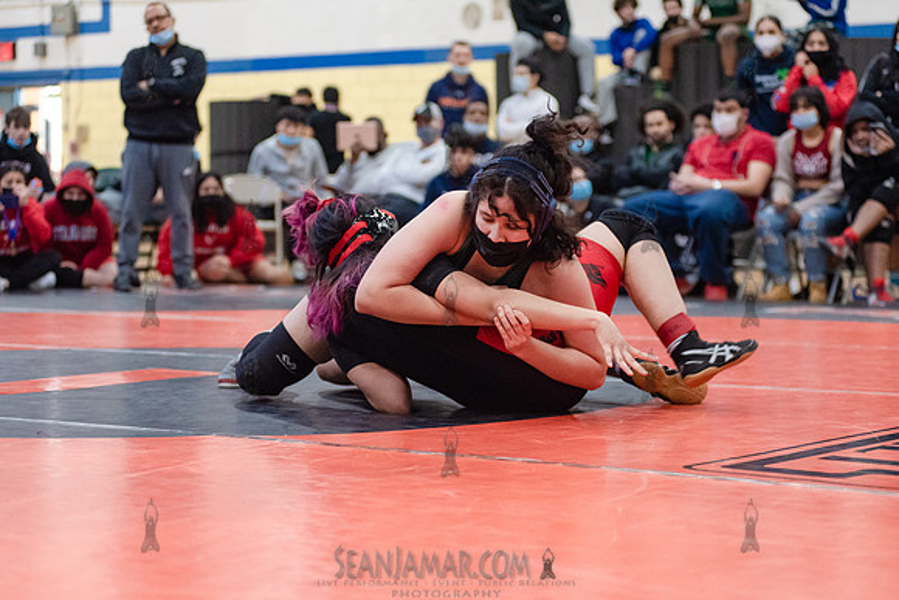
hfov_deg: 24.8
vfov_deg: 16.7
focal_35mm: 82
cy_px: 300
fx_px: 2044
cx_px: 450
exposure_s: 1/400
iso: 4000
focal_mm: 80
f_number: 3.5
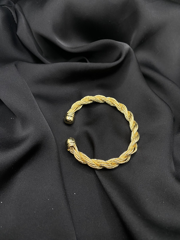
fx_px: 180
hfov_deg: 53.1
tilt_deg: -49.2
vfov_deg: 67.3
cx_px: 90
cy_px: 120
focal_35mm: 26
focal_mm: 4.25
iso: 64
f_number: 1.8
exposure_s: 1/50
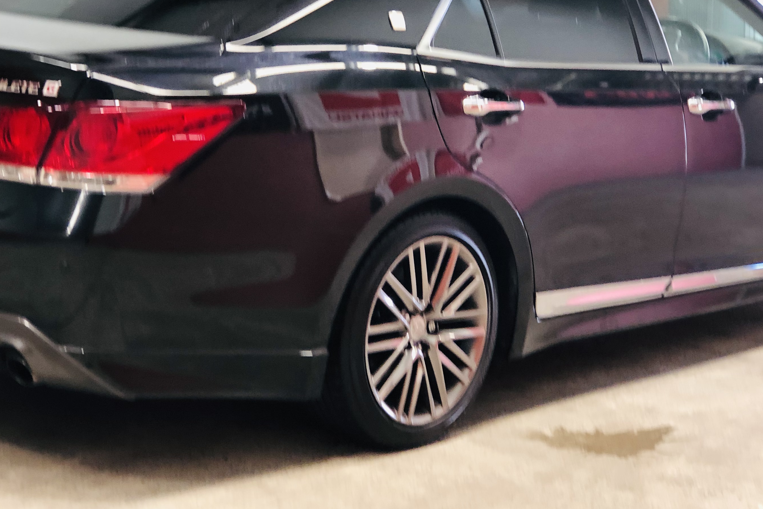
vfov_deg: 15.3
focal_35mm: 89
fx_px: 1886
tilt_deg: -5.2
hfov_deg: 22.9
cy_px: 104
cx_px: 360
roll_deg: -3.7
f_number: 2.8
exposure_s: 1/33
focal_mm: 6.6
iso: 125
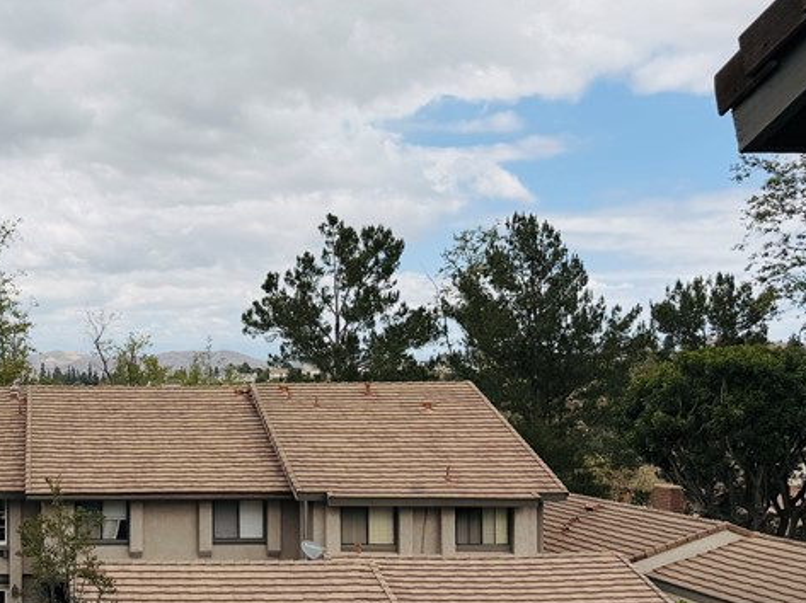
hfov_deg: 34.7
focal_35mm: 52
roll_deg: +0.1
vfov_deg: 27.9
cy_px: 378
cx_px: 77
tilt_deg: -1.2
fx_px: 1210
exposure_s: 1/6173
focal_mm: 6.76
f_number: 1.78
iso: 80
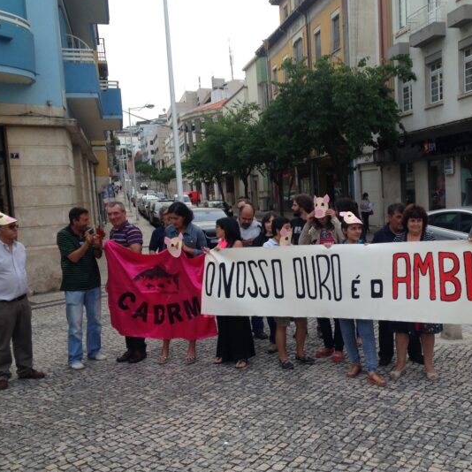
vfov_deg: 40.9
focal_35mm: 41
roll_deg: +2.9
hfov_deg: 40.4
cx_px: 313
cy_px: 239
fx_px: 632
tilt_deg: -5.4
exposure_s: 1/141
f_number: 2.4
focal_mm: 4.12
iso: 50
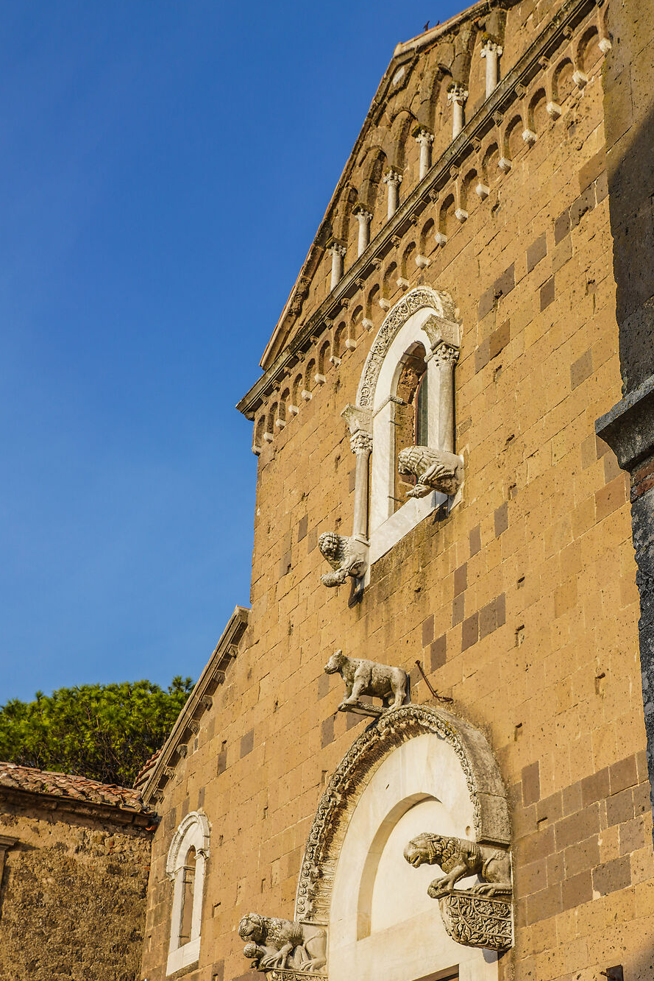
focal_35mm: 45
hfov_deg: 29.2
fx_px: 1226
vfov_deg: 42.5
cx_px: 519
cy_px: 709
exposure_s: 1/125
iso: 100
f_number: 8
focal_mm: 25
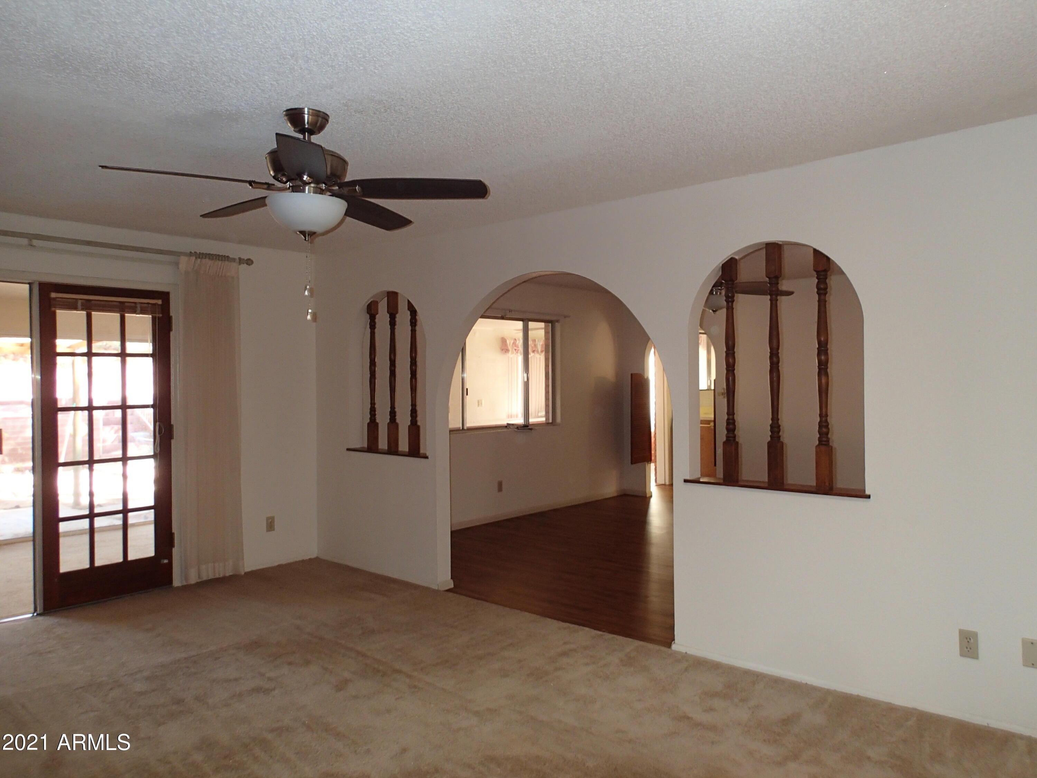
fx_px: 749
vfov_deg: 54.9
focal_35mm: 25
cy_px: 389
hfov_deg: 69.4
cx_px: 518
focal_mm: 4.5
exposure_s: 1/30
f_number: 2
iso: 200
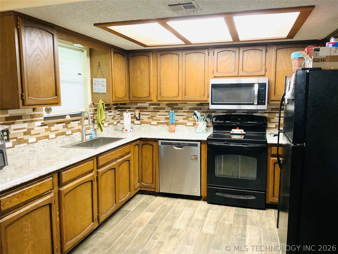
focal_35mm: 29
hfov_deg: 61.7
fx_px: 283
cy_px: 127
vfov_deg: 48.2
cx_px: 169
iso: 250
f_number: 1.8
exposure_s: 1/60
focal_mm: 3
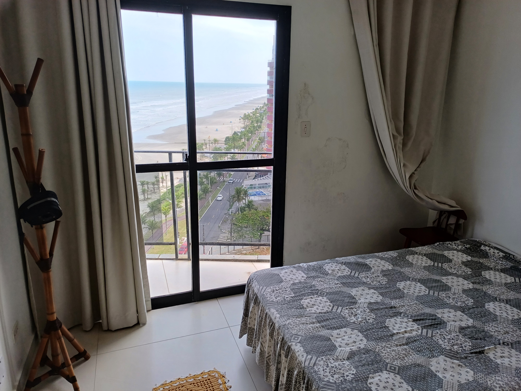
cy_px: 196
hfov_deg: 69.4
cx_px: 260
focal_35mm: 25
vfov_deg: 54.9
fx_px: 376
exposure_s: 1/120
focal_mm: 4.65
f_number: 1.8
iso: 64
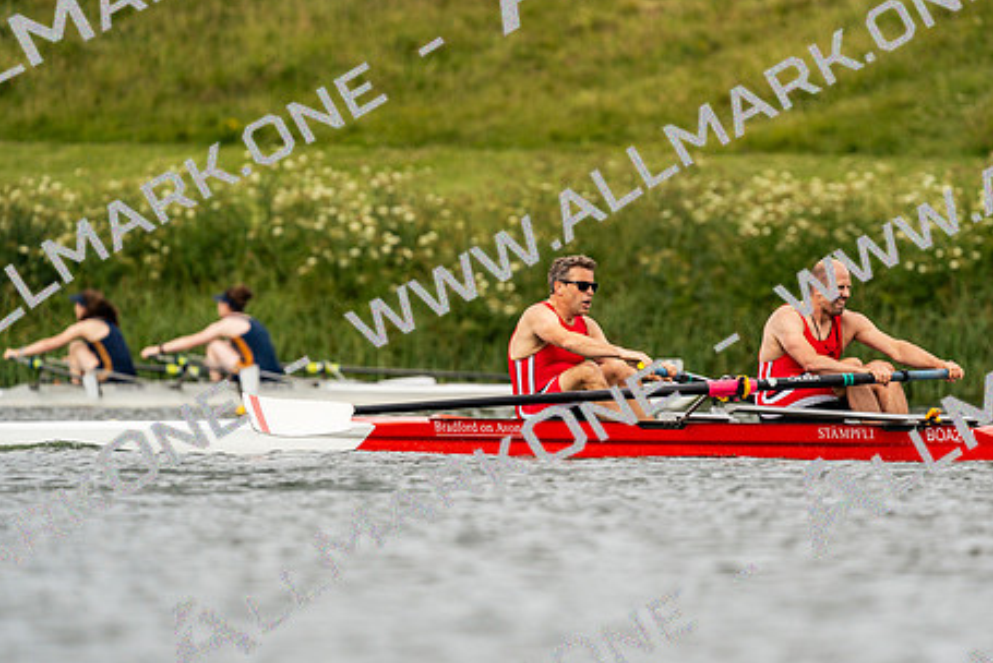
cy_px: 354
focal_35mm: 765
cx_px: 615
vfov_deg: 1.8
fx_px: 21114
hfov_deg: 2.7
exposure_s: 1/2000
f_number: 6.3
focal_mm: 600
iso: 320
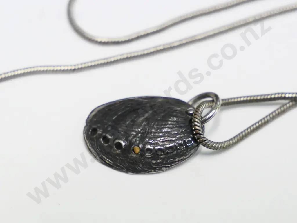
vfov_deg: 12.3
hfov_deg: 16.4
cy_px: 112
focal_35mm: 120
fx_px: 1029
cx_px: 148
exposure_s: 1/200
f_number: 6.3
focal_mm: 60
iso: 3200
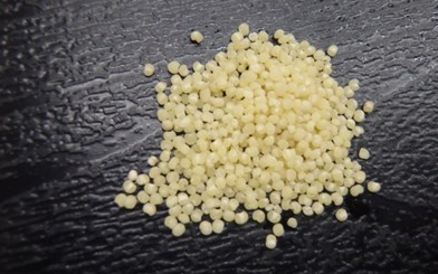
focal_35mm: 40
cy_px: 132
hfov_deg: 49.3
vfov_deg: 32.0
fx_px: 477
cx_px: 222
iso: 800
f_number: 4.7
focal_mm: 6.6
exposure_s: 1/50
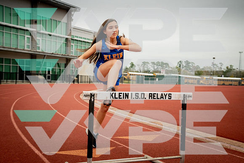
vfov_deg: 29.3
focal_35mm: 46
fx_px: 312
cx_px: 122
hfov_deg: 42.7
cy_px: 82
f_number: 4.5
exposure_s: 1/800
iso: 400
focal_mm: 46
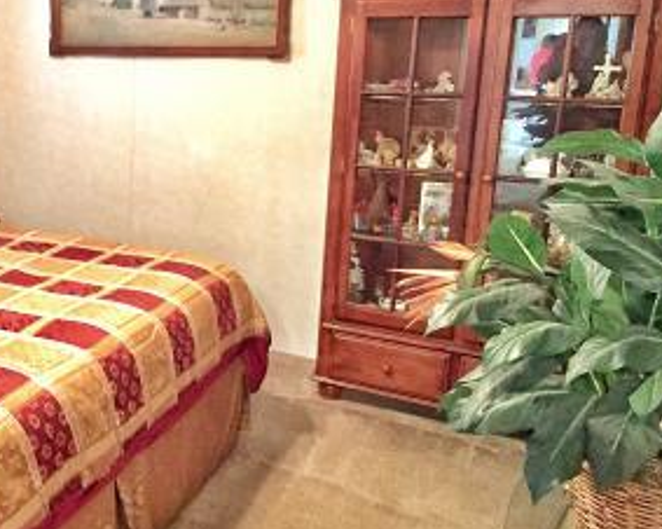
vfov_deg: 26.2
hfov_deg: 31.2
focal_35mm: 58
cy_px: 228
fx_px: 1136
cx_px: 84
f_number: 2.2
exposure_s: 1/15
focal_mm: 4.15
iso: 640
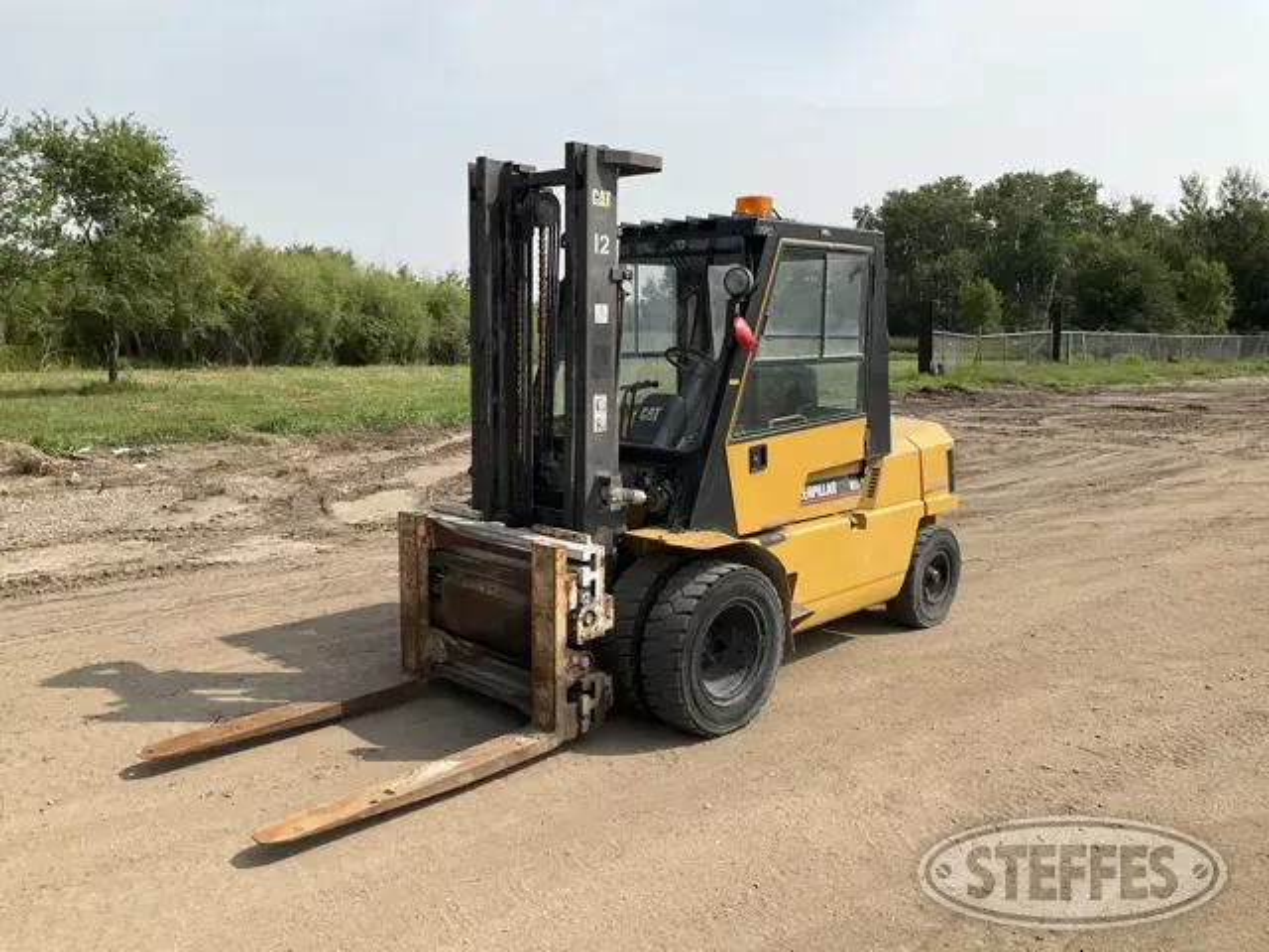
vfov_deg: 48.2
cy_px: 476
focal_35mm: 29
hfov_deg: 61.7
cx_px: 634
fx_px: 1063
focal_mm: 3
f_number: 1.8
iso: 25
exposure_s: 1/2058
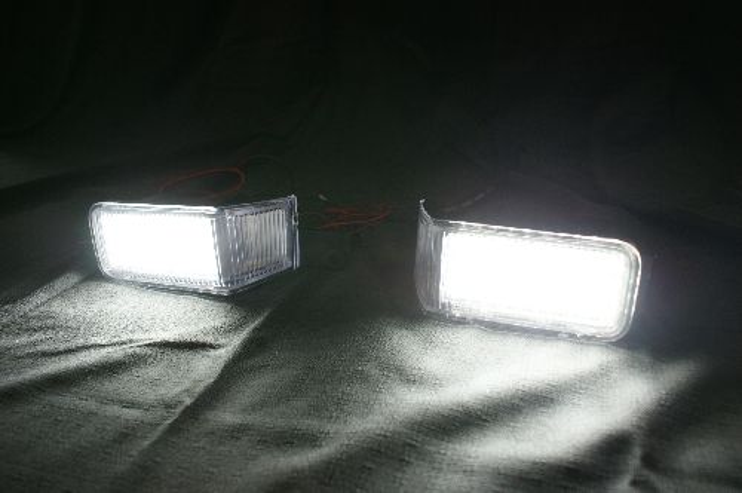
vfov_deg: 43.5
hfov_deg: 62.0
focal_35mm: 30
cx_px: 371
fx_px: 618
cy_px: 246
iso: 100
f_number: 4.5
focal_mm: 20
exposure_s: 1/40
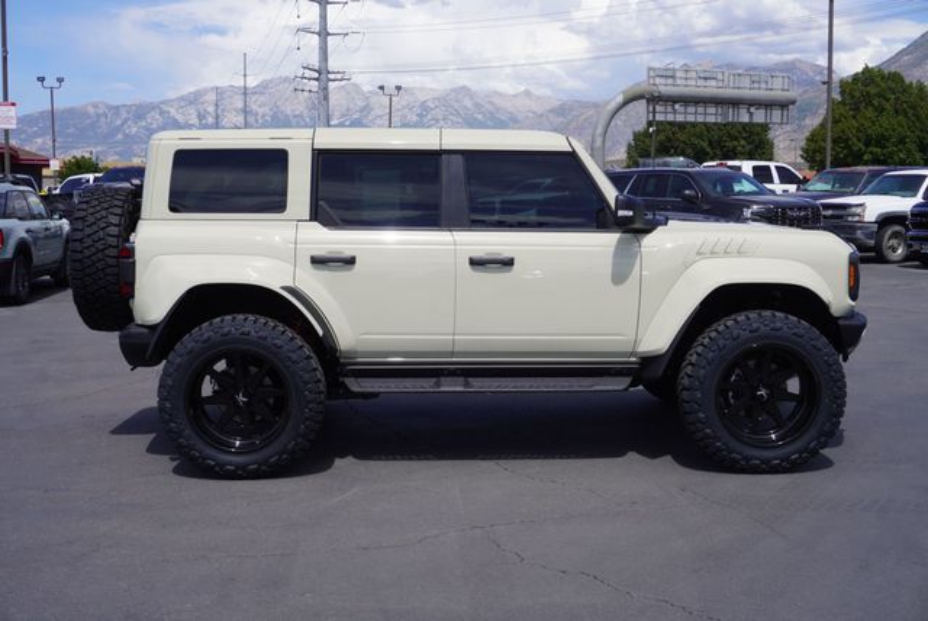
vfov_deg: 29.9
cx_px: 464
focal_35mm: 45
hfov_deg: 43.6
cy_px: 310
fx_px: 1161
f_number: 11
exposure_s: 1/160
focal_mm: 30
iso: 100
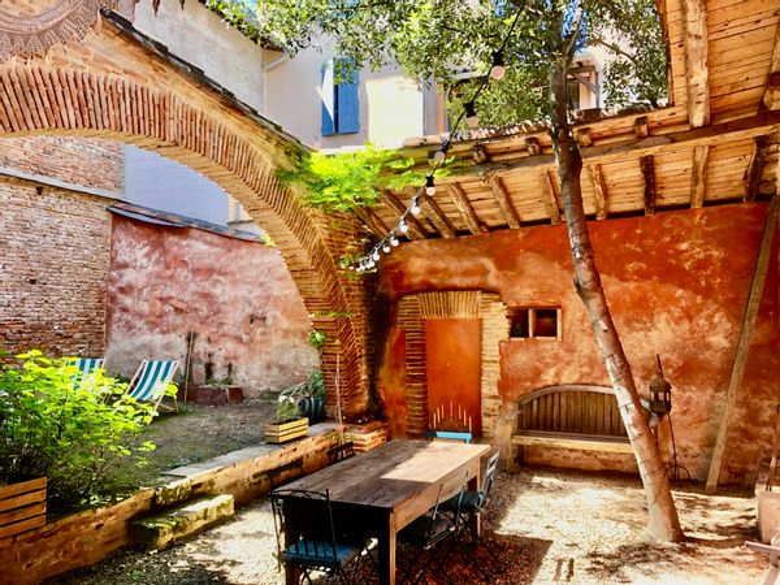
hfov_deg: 63.4
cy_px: 292
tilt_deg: +2.3
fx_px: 631
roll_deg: -0.3
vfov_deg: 49.7
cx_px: 390
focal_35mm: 28
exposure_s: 1/120
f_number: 1.8
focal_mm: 3.99
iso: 32
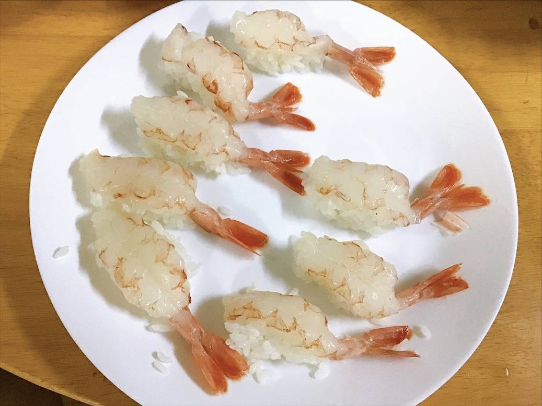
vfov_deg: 45.5
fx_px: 485
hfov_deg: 58.3
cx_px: 271
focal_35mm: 31
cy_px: 203
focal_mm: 3.3
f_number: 2.4
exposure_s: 1/30
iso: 160
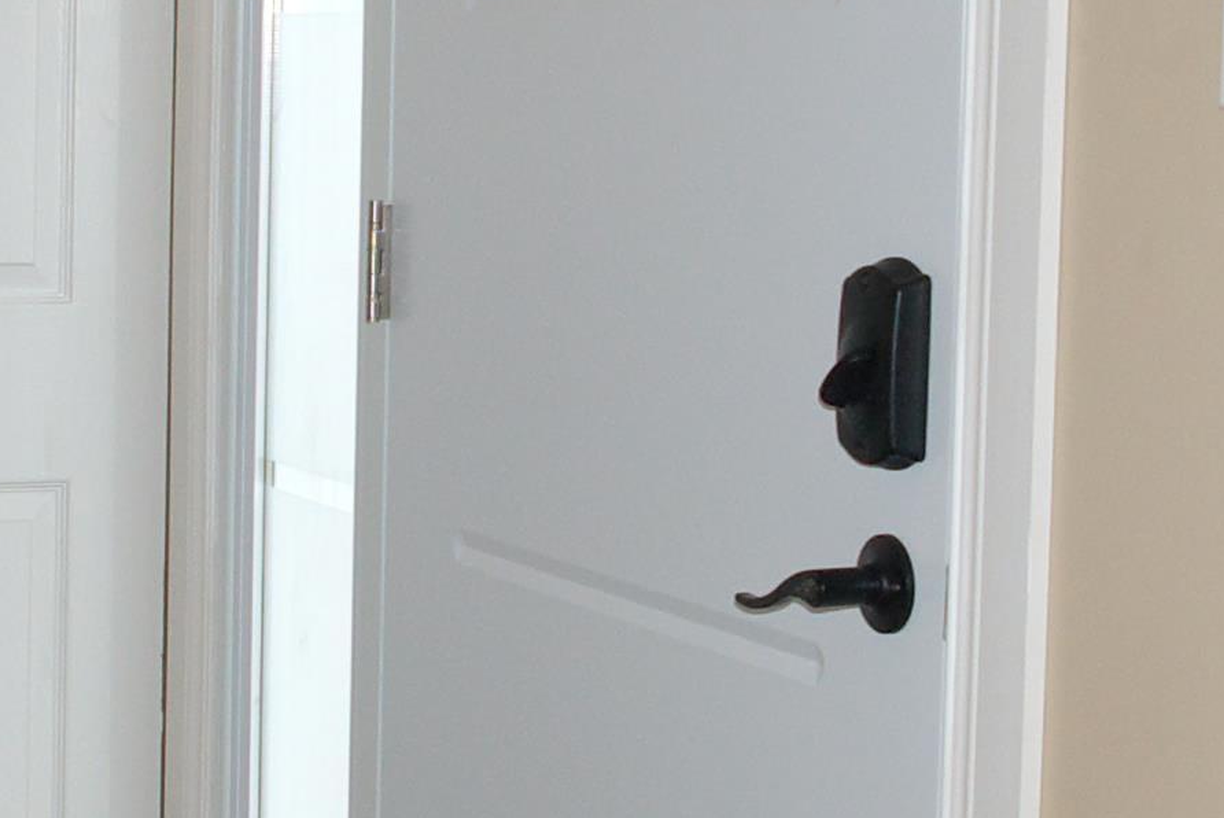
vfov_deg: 15.0
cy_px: 224
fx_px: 3096
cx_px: 439
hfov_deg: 22.3
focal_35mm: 91
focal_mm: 18
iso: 800
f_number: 6.7
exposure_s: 1/180
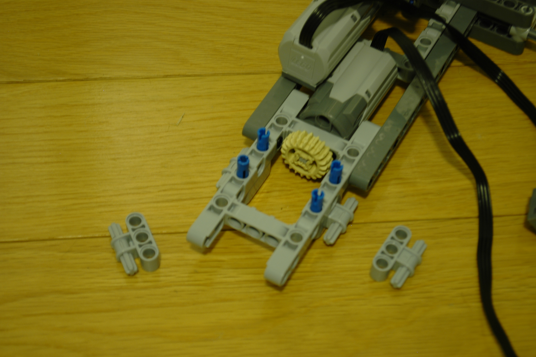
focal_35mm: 82
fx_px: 1227
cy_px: 178
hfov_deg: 24.6
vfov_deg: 16.5
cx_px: 268
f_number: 5.6
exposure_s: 1/2
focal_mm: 55
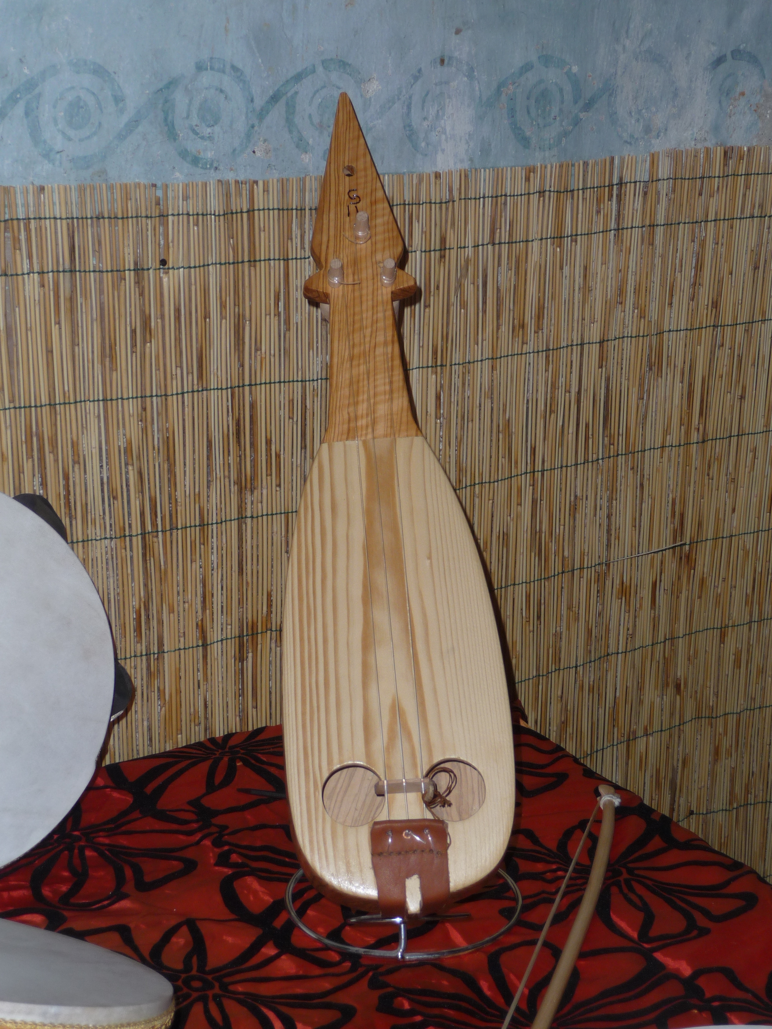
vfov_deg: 31.2
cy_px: 514
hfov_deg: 23.7
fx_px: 1844
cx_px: 386
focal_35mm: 62
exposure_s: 1/30
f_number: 4.5
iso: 100
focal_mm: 10.5
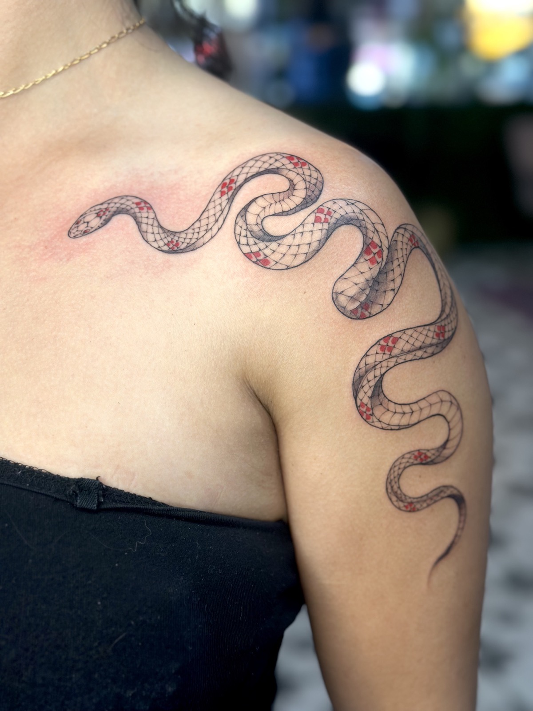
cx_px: 266
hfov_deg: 30.3
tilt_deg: -18.3
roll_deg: -0.6
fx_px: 985
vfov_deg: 39.7
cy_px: 356
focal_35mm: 48
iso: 80
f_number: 1.78
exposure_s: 1/60
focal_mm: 6.86
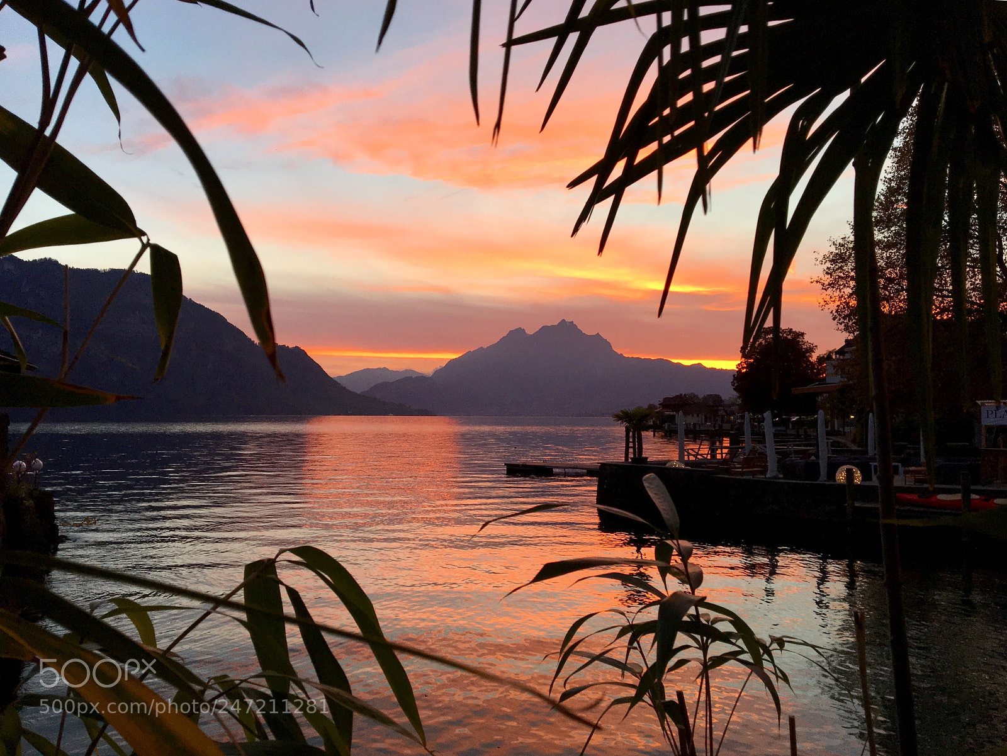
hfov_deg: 61.6
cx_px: 504
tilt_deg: +3.6
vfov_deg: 48.3
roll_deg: +0.2
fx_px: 844
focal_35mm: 29
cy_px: 378
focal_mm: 4.15
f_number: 2.2
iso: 40
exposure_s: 1/100
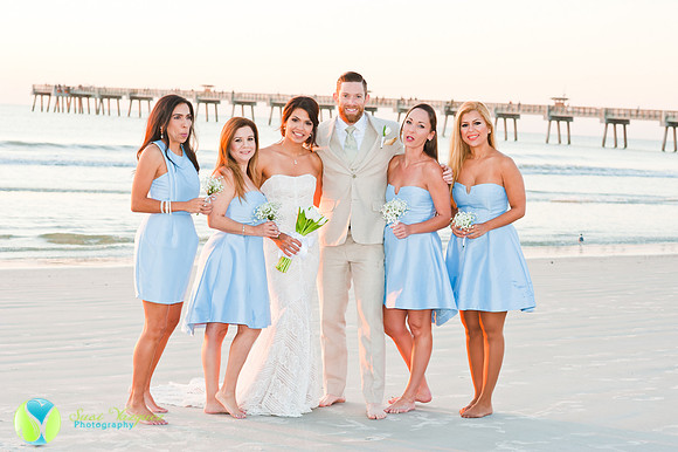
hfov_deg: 23.9
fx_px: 1600
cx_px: 339
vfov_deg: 16.1
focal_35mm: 85
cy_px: 226
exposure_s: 1/125
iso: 800
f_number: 7.1
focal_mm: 85
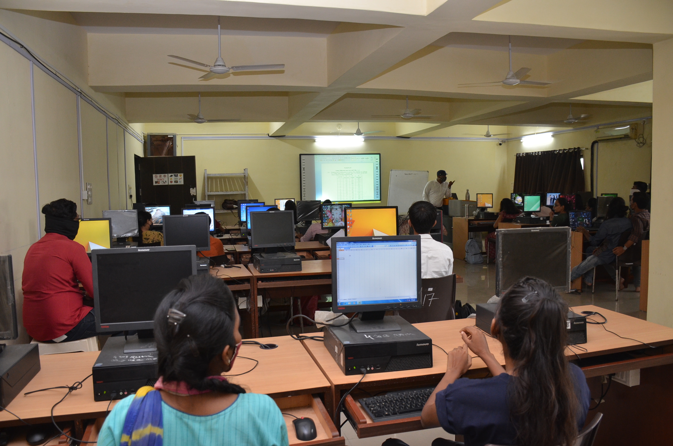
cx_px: 336
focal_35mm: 27
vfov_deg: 47.7
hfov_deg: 67.5
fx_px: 504
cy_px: 223
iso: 800
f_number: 4
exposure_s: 1/60
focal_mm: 18
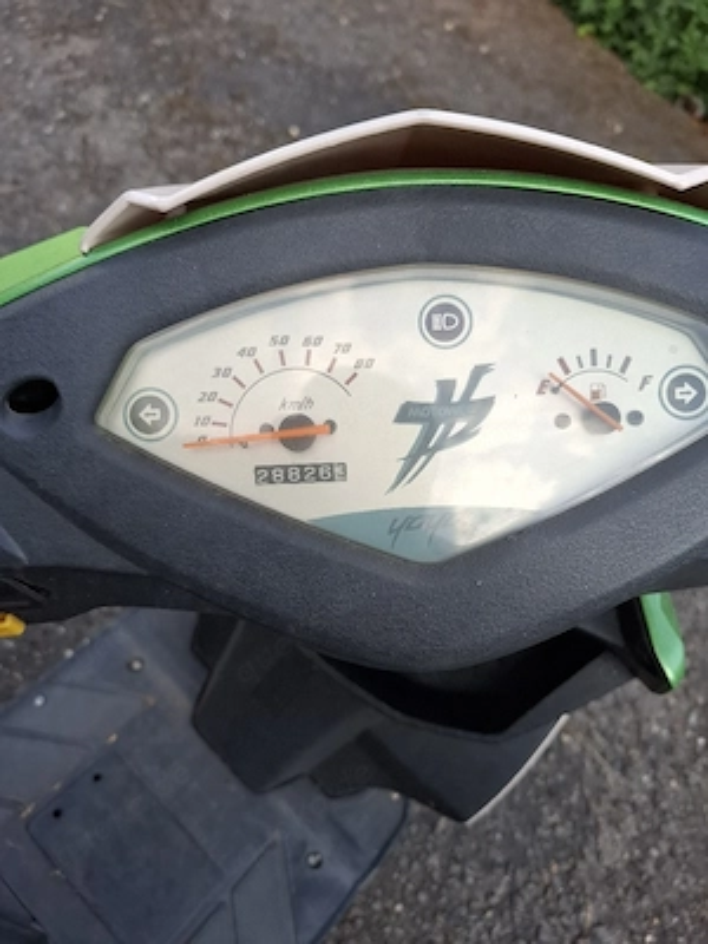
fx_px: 627
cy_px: 472
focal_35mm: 23
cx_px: 354
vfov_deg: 73.9
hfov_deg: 58.9
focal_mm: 5.54
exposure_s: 1/204
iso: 50
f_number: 1.8
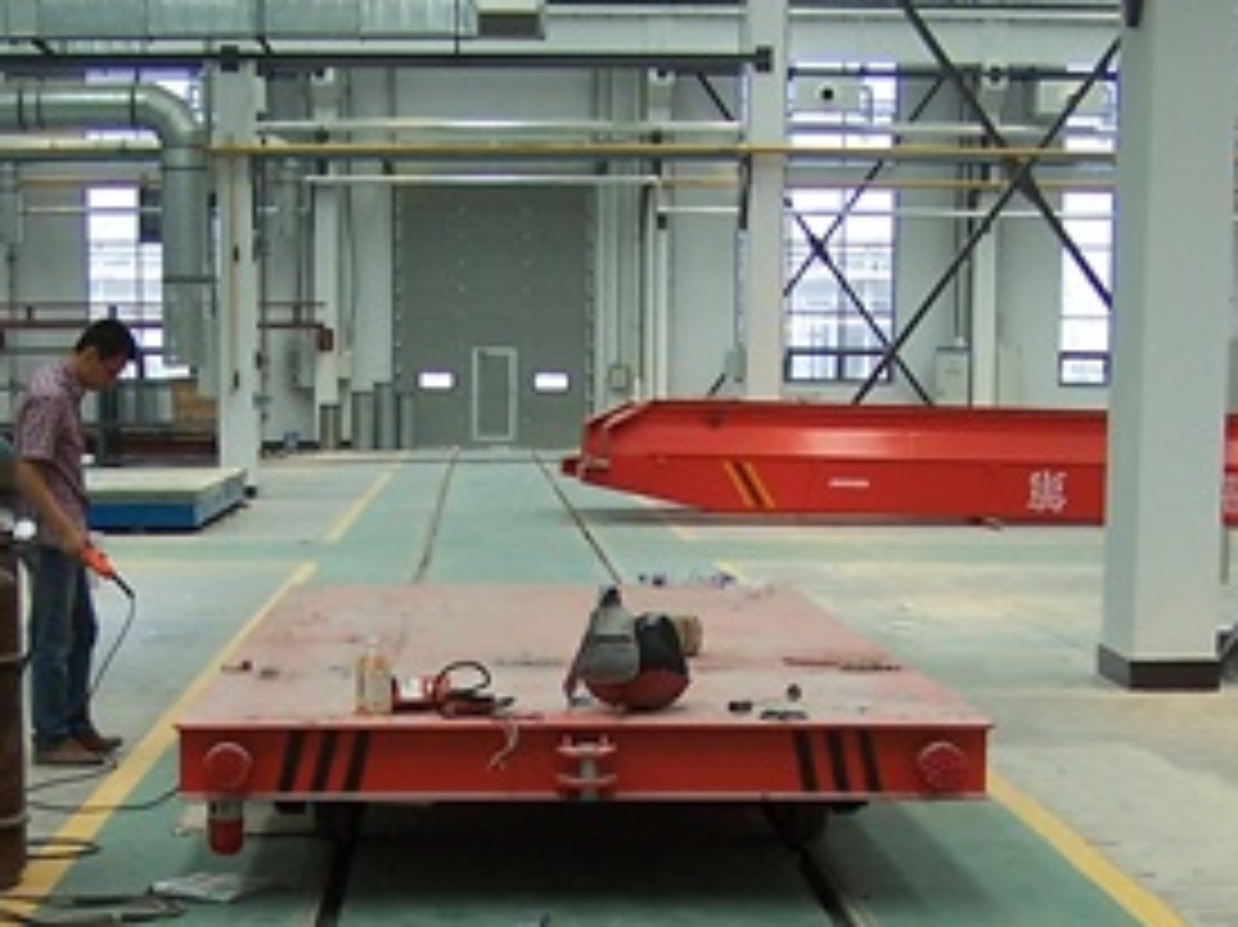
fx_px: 2967
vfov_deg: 17.4
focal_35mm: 83
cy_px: 914
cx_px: 527
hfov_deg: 23.5
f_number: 2.8
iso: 80
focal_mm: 6.3
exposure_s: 1/125
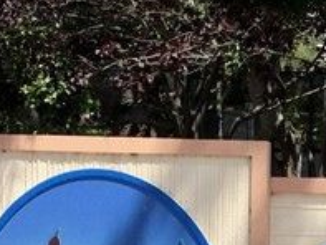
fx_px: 1517
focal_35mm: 161
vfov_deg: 9.0
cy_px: 358
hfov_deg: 12.0
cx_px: 409
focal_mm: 3.3
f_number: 2.4
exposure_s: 1/747
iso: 25
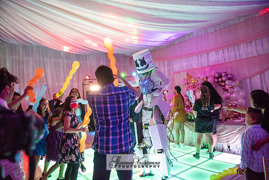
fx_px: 179
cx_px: 134
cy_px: 90
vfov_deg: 53.2
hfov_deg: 73.7
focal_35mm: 24
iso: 1250
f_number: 3.2
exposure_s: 1/125
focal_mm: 24
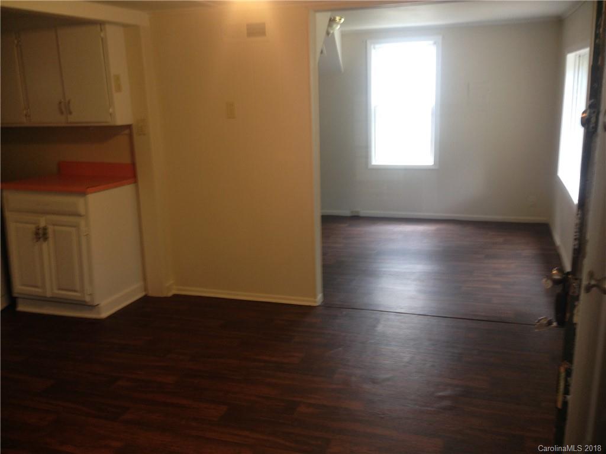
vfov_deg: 42.9
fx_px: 578
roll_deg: +4.6
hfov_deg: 55.4
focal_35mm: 33
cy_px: 227
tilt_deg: -11.0
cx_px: 303
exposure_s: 1/20
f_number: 2.4
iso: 64
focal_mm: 4.12
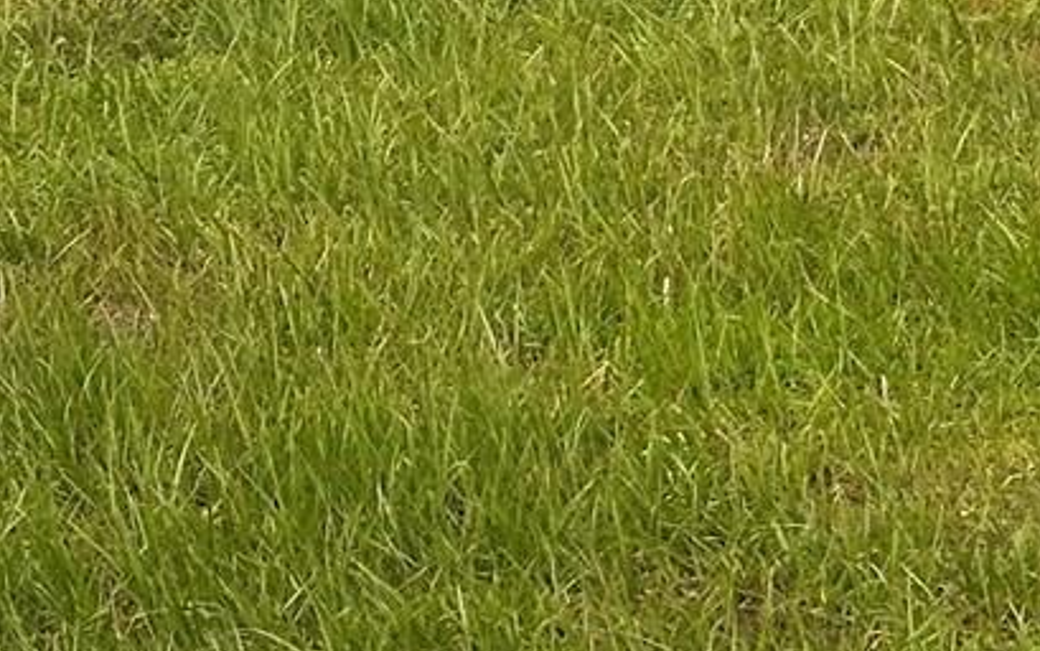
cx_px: 33
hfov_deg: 10.5
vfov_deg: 6.3
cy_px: -814
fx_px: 5643
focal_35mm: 199
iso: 50
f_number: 1.78
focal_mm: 6.86
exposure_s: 1/121
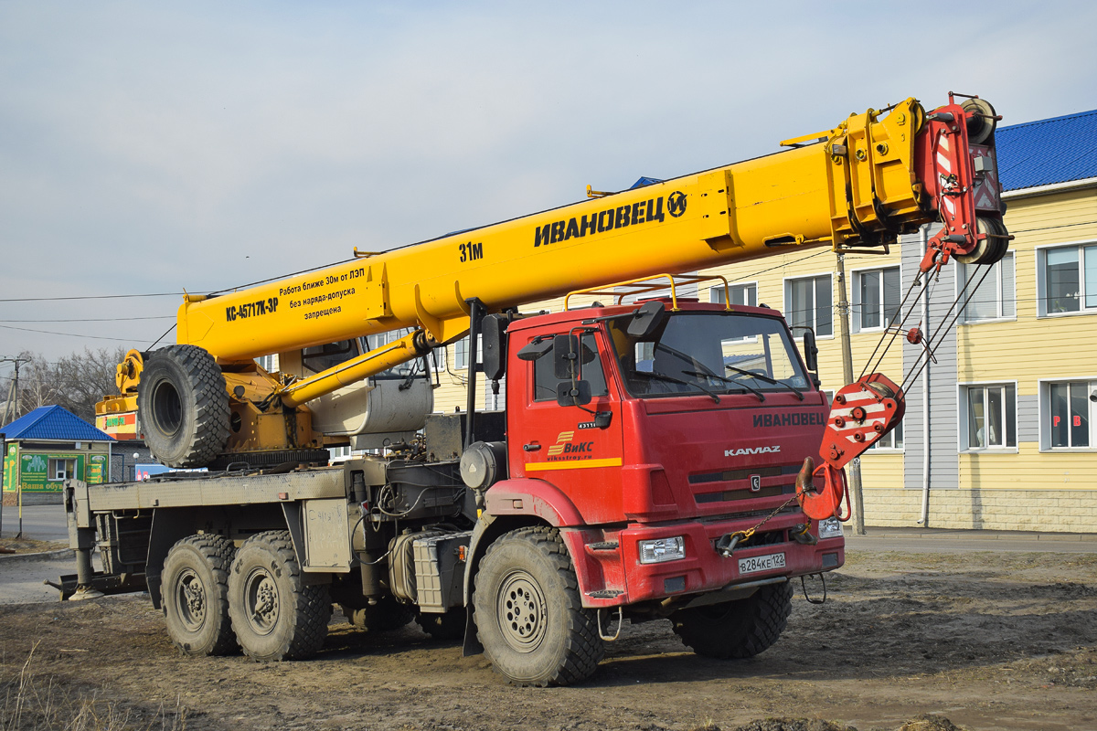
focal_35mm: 48
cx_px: 548
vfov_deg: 28.1
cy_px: 366
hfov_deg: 41.1
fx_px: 1463
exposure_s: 1/640
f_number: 5.6
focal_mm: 32
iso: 200
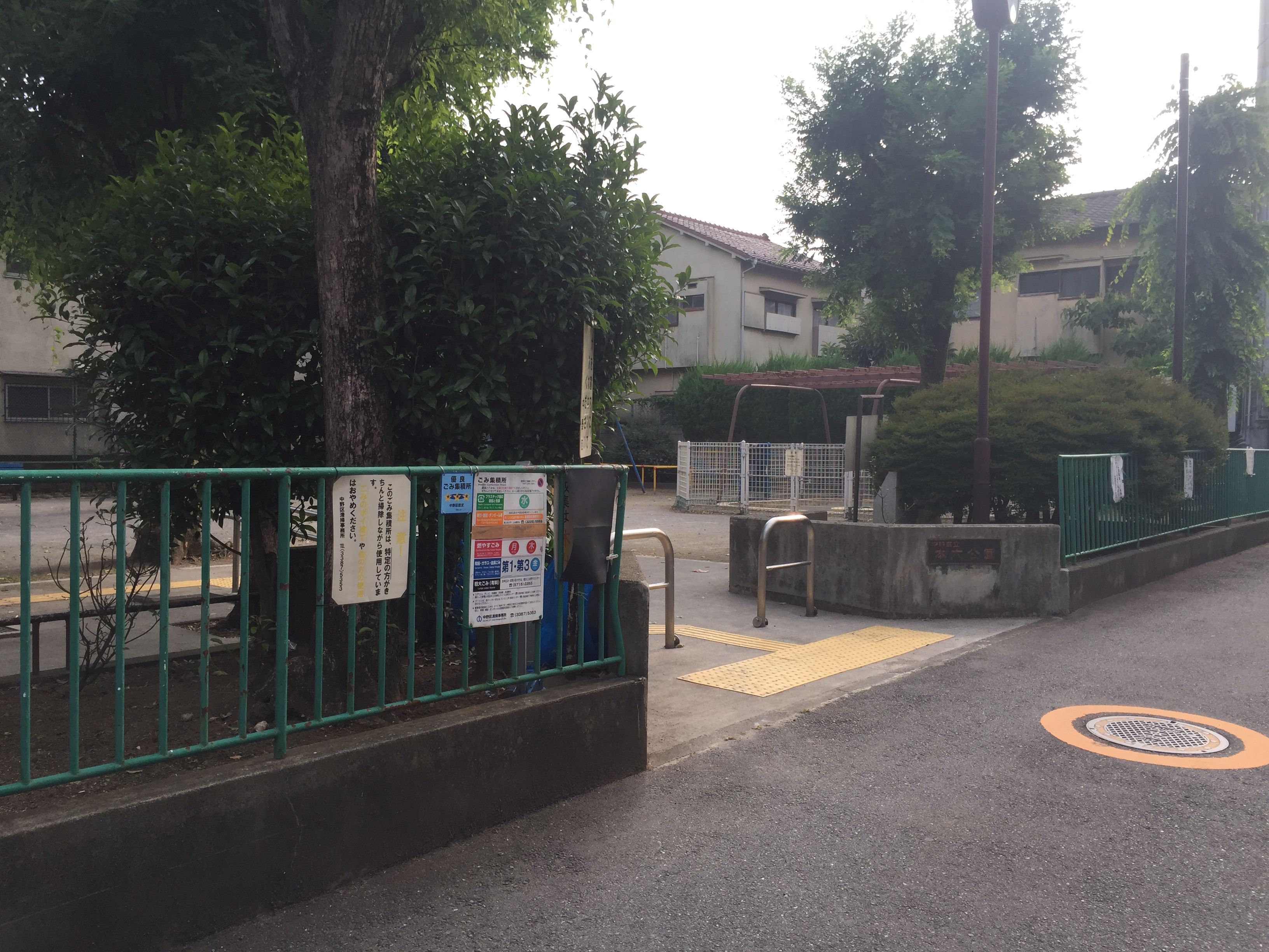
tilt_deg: -2.6
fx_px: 1063
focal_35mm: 29
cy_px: 476
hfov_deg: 61.7
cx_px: 634
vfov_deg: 48.2
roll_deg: -0.7
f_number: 2.2
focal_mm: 4.15
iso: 32
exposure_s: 1/694
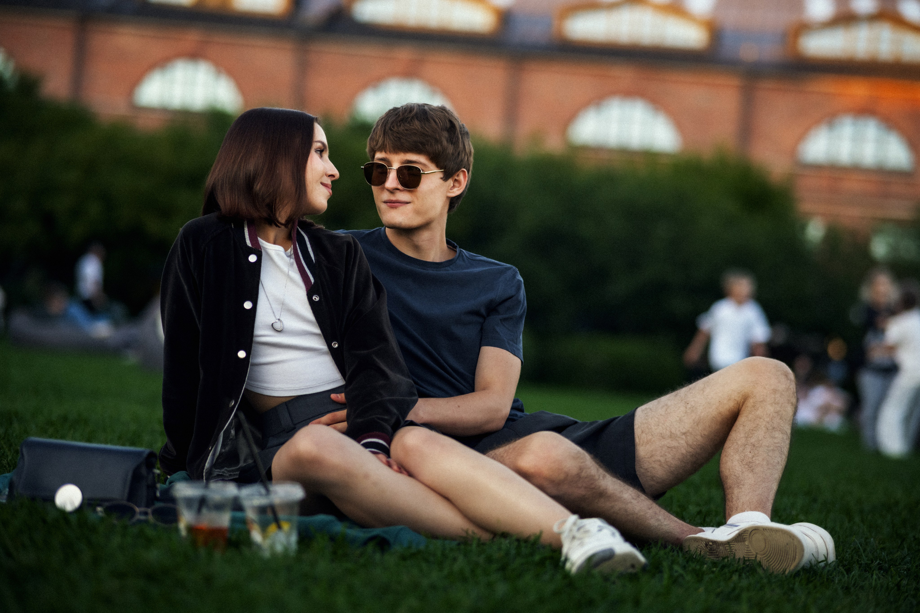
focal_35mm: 85
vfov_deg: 16.1
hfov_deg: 23.9
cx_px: 460
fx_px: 2172
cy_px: 306
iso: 800
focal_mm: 85
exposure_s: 1/2000
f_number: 1.8
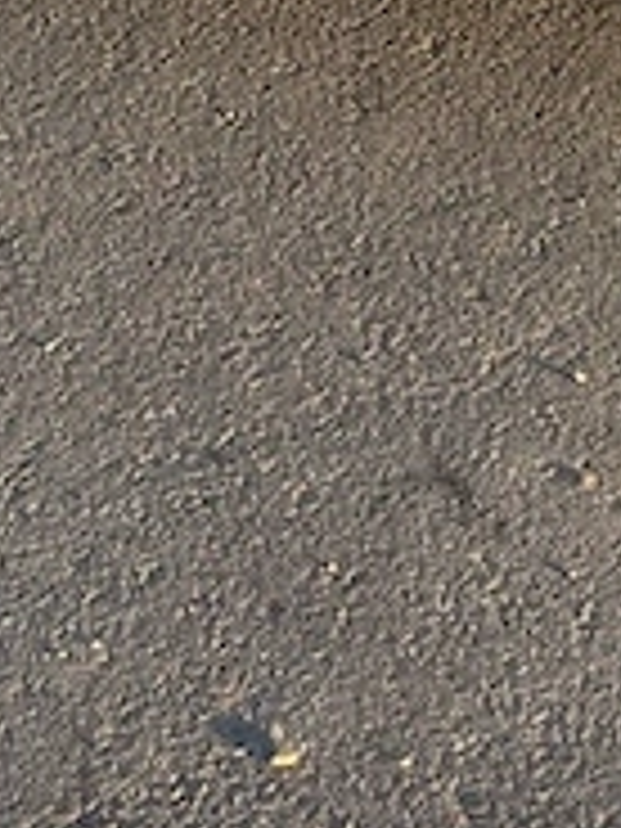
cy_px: -778
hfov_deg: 12.4
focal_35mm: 113
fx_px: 2703
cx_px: 954
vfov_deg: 14.7
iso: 50
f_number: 1.6
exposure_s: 1/967
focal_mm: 5.1
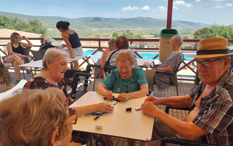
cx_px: 118
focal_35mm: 28
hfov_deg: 66.5
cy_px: 77
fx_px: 178
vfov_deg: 44.5
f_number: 1.8
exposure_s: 1/445
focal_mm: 4
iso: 25
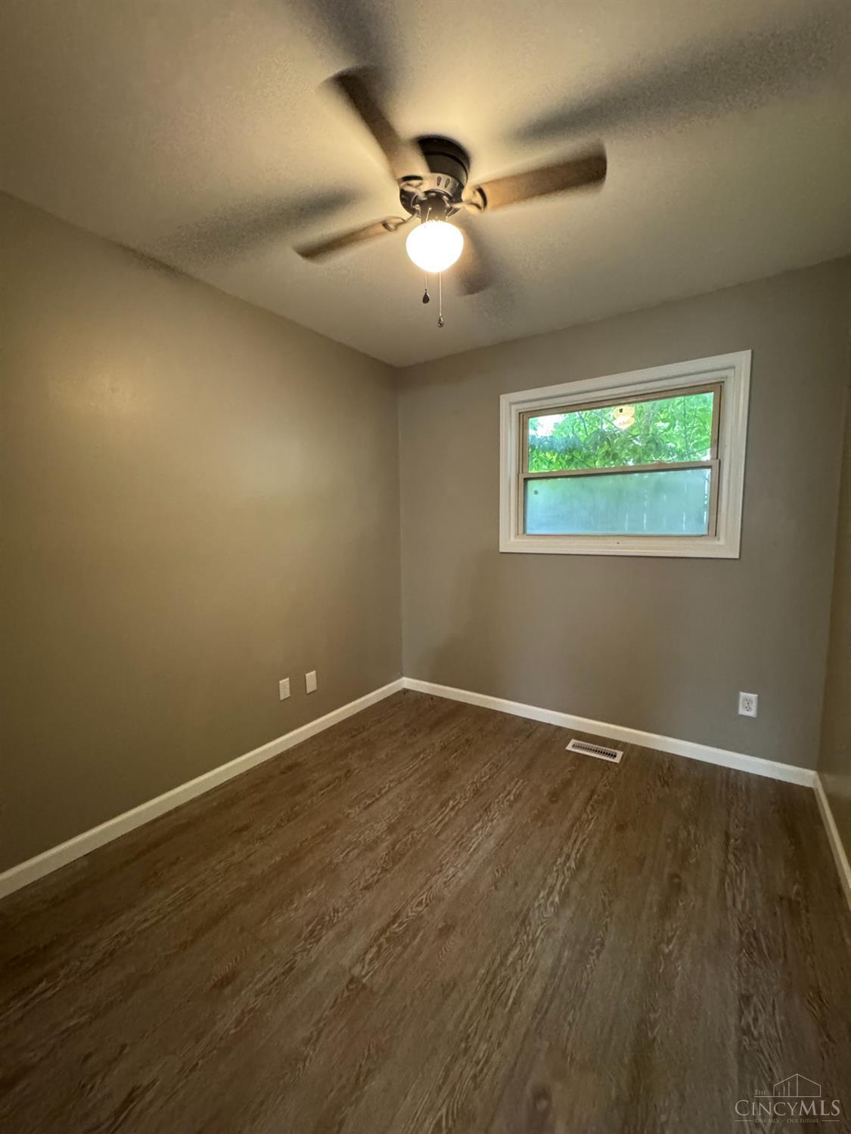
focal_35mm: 14
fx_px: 459
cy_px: 567
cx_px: 426
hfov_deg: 85.7
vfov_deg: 102.1
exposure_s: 1/60
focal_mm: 2.22
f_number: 2.2
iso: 1000
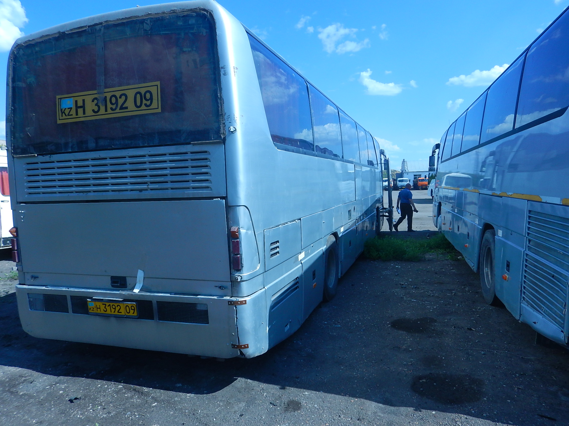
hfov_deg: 71.6
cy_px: 213
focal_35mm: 24
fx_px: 394
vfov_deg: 56.8
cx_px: 284
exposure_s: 1/800
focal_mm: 4.3
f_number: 4.1
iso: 125
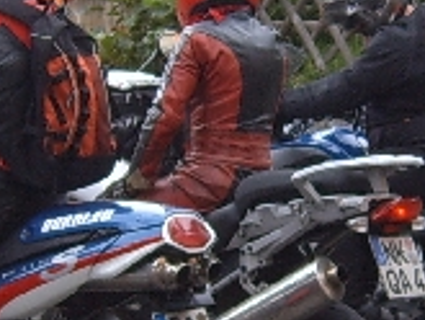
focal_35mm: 170
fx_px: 2089
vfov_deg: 8.7
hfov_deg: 11.6
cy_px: 243
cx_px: 206
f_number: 2.8
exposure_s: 1/250
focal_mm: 5.8
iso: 50
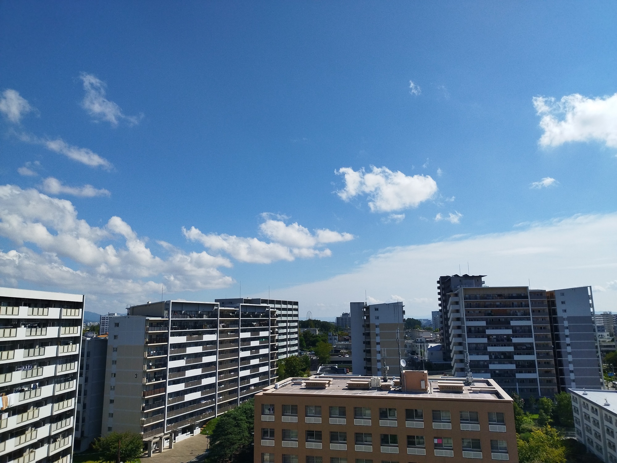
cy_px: 232
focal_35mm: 27
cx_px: 308
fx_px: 481
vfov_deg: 51.4
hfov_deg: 65.3
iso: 47
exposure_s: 1/5454
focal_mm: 4.7
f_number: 1.79
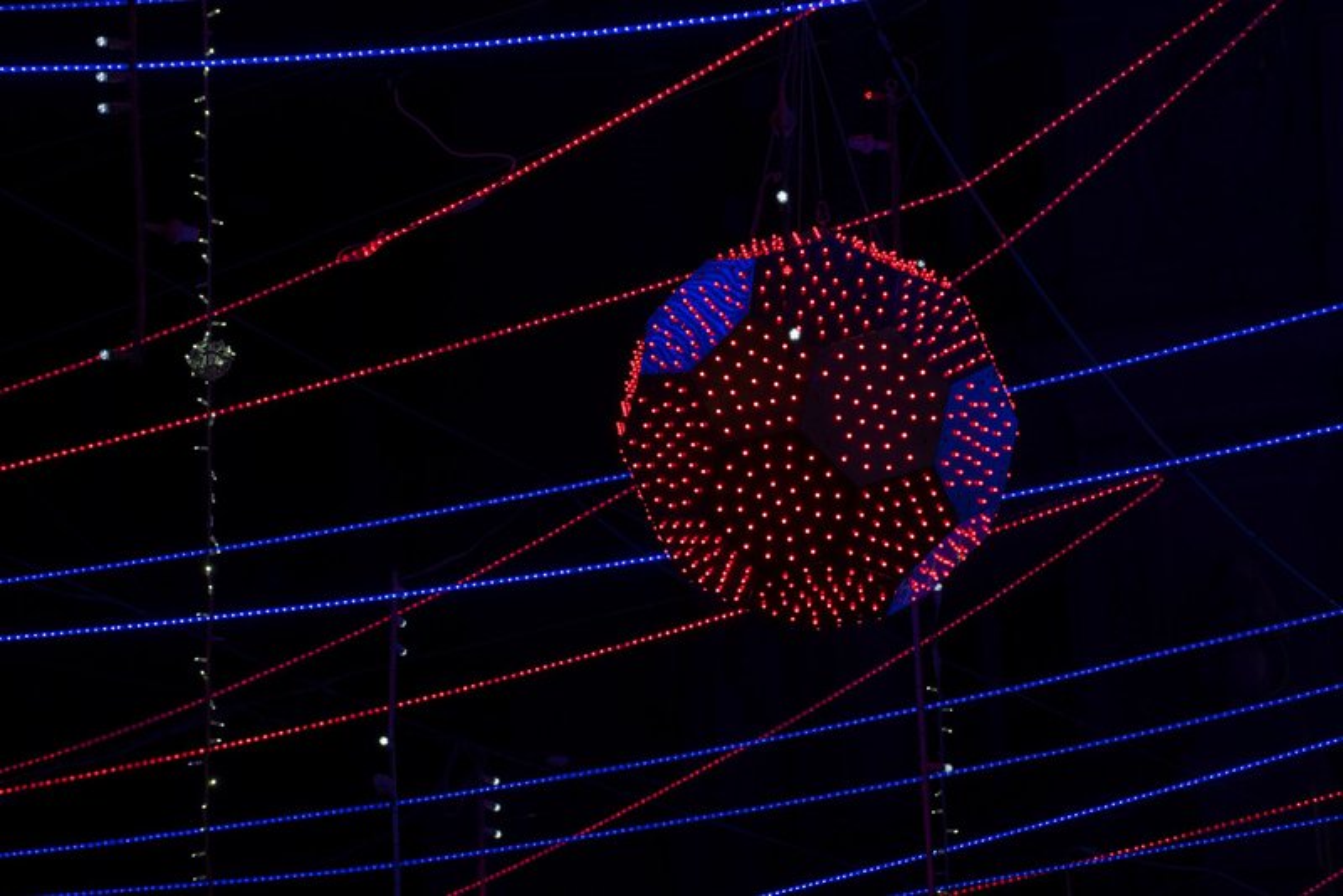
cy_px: 448
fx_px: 7463
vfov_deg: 6.9
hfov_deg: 10.3
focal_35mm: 200
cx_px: 672
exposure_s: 1/160
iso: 100
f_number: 6.3
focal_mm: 200
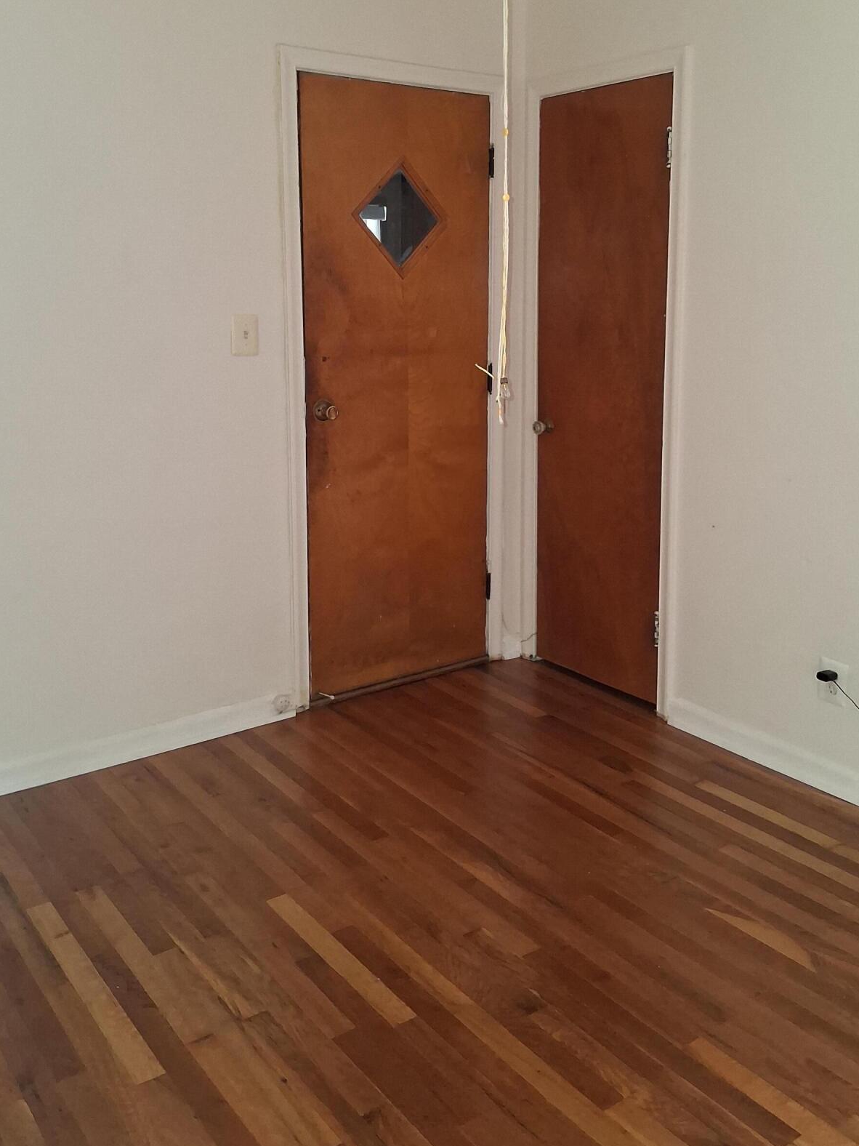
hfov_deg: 42.9
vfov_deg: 54.8
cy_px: 436
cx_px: 450
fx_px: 1092
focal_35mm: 33
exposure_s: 1/40
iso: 500
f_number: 1.8
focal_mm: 3.98
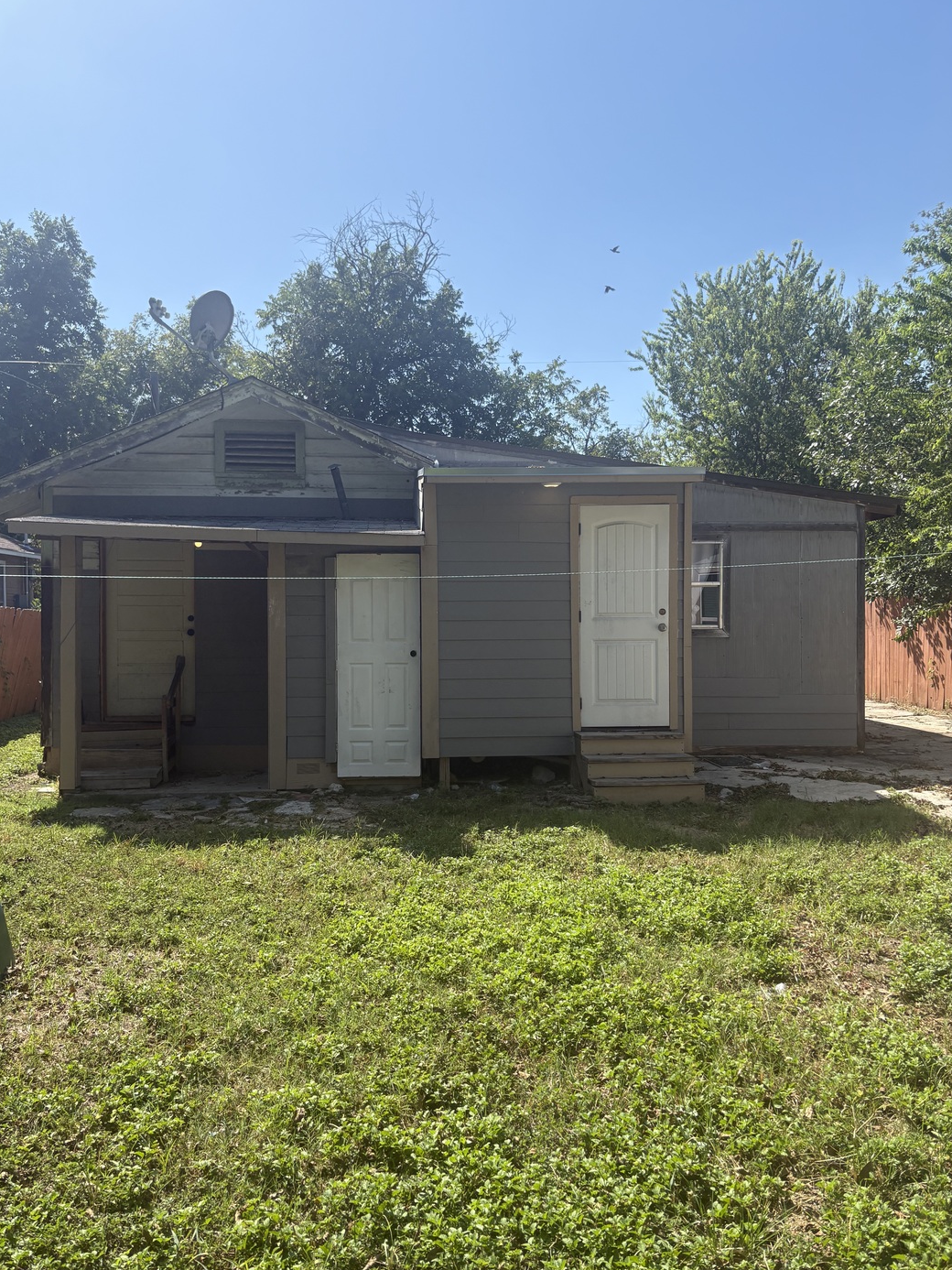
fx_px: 990
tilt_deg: +0.6
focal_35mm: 27
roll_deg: -0.3
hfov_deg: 51.3
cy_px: 635
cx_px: 462
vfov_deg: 65.3
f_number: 1.6
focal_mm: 5.96
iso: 50
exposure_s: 1/2639
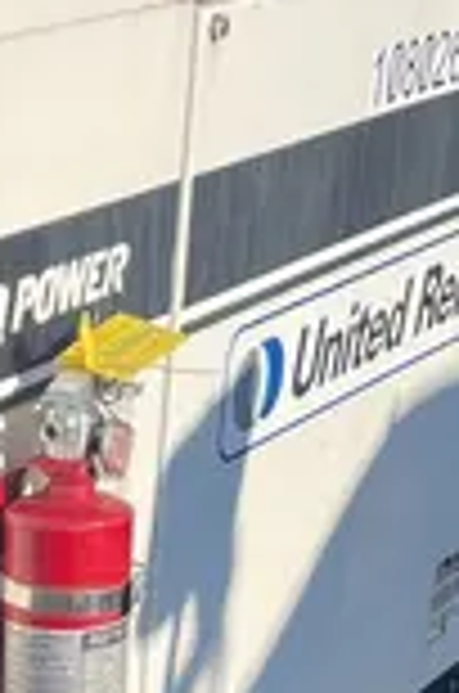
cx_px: -225
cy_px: 1136
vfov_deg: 14.5
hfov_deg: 10.2
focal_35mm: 129
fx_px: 2478
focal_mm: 4.2
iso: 32
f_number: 1.6
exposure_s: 1/2020
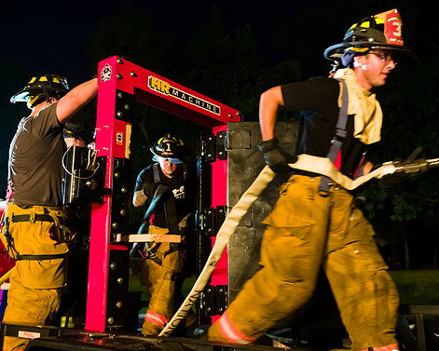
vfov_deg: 40.1
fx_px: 481
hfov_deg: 48.9
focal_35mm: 37
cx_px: 254
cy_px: 176
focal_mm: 32
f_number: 3.2
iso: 6400
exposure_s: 1/125
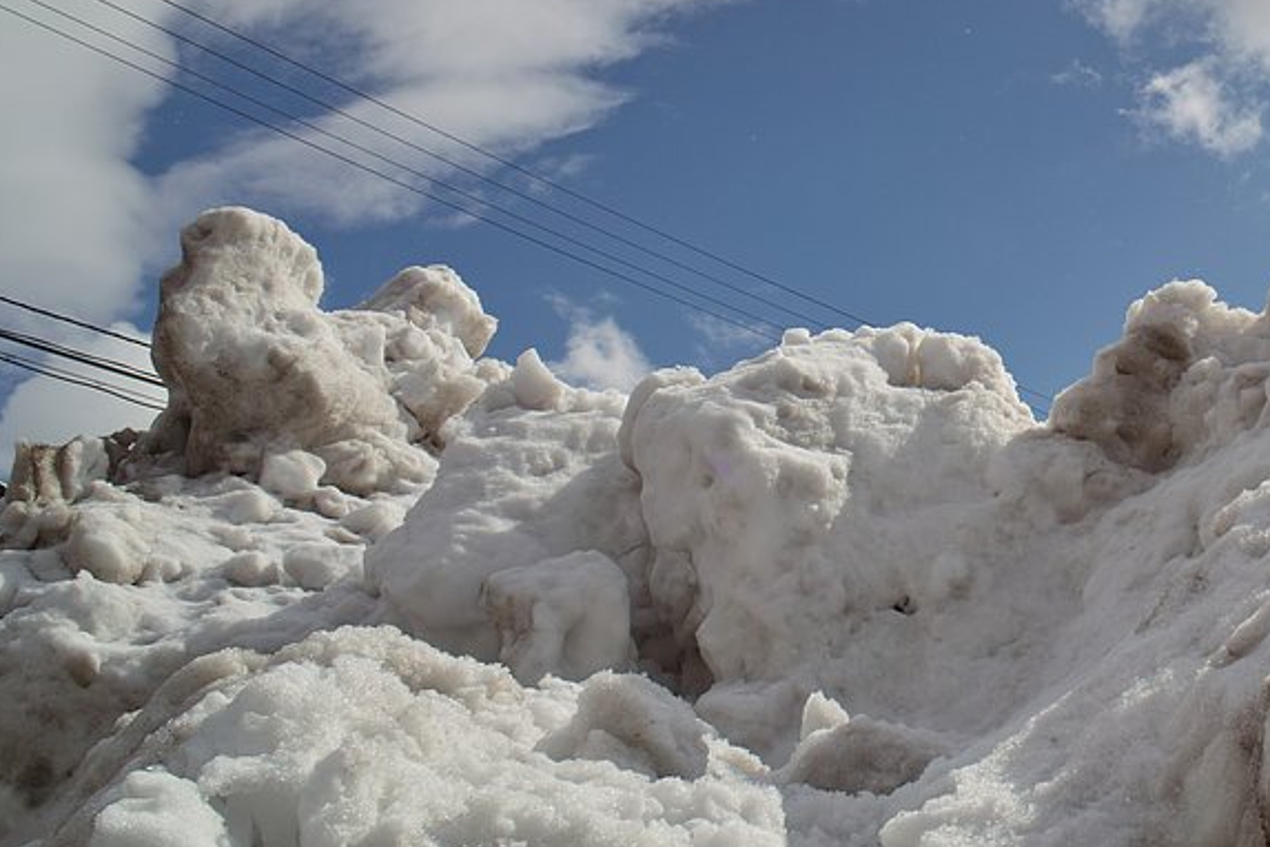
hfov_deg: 37.6
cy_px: 156
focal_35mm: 50
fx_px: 1764
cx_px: 1084
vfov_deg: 26.4
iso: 100
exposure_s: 1/640
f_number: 8
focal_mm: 16.6
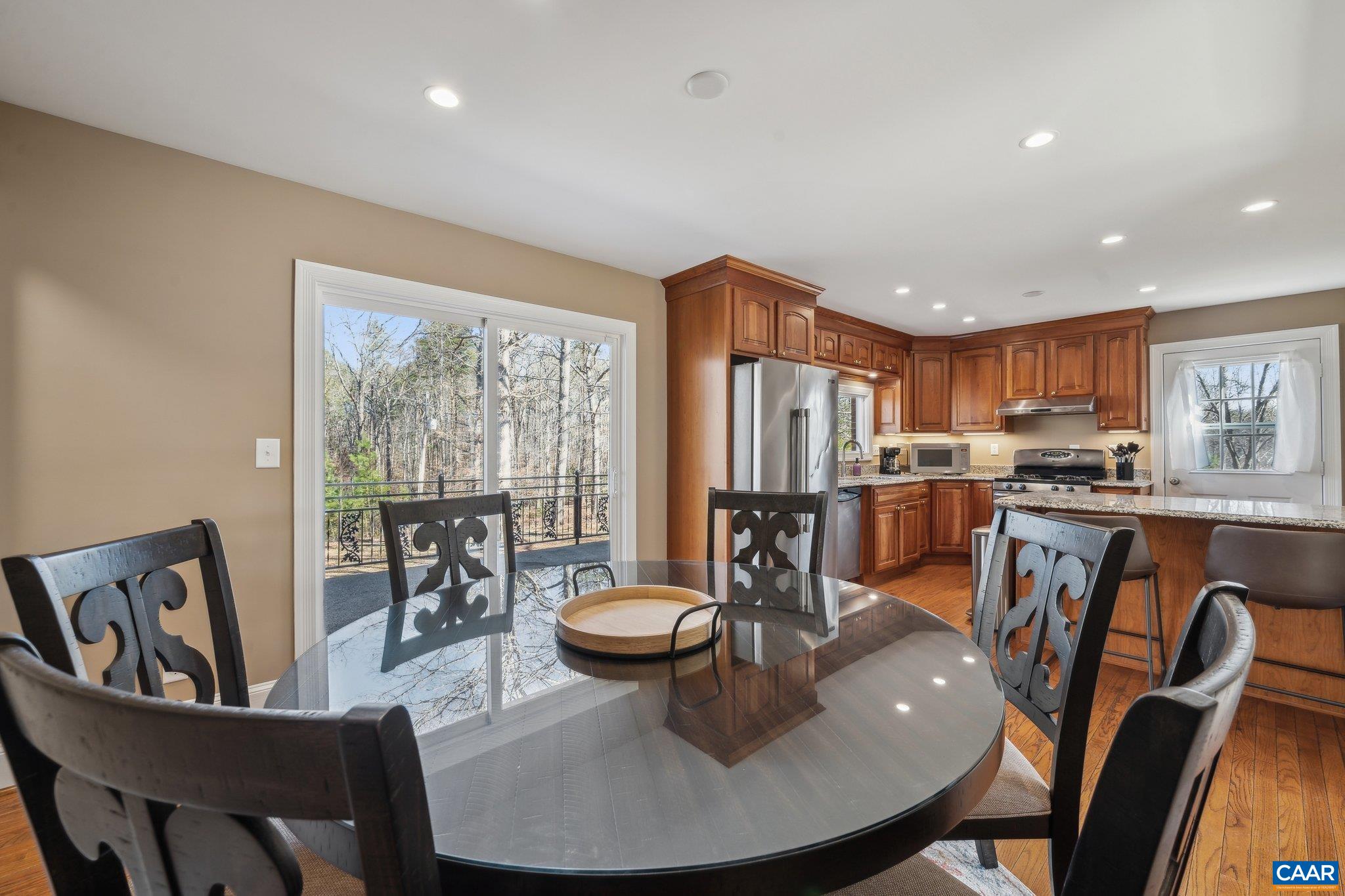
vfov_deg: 85.4
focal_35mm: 13
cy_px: 448
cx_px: 672
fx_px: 486
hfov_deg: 108.3
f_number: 9
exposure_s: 1/6
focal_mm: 13
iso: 100
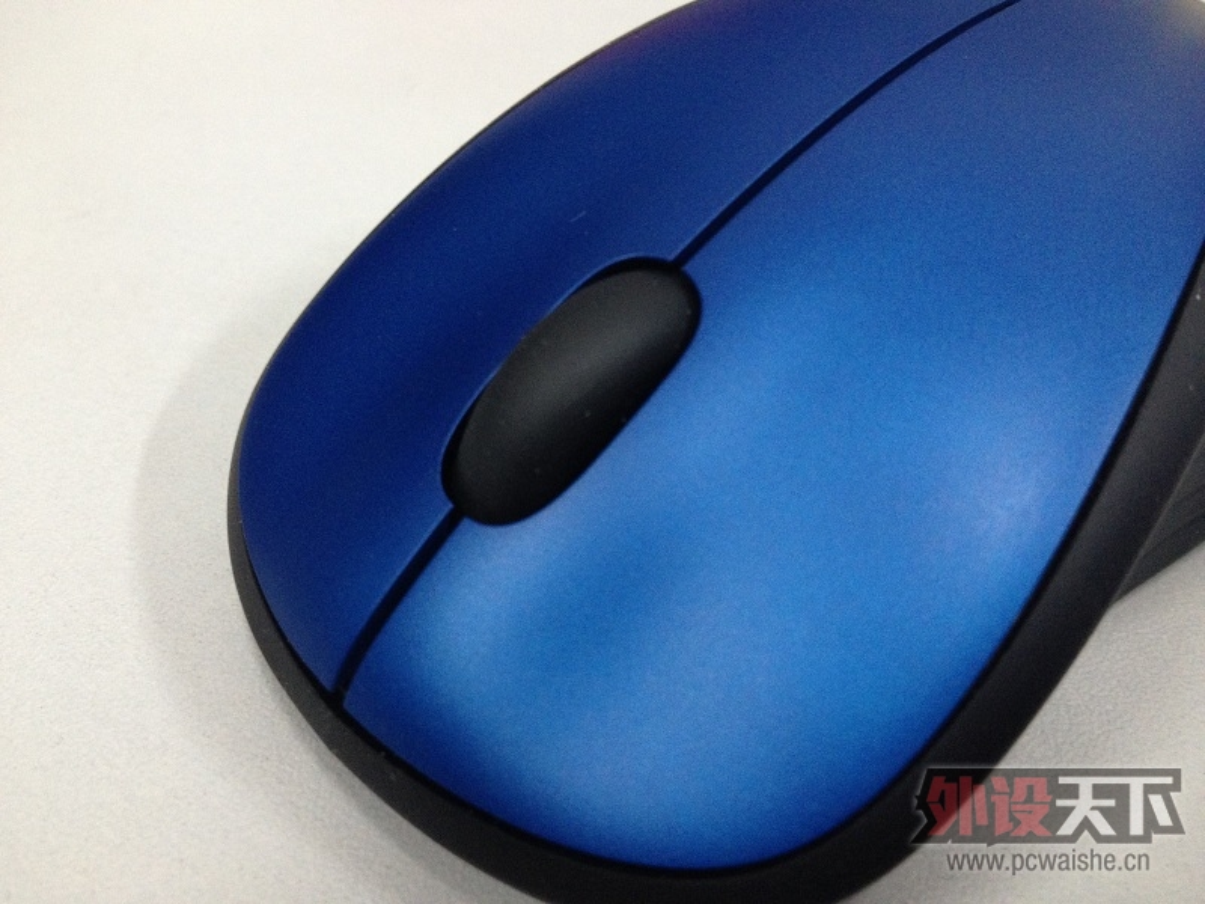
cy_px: 452
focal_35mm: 35
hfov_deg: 52.6
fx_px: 1218
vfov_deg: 40.7
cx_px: 602
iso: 200
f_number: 2.4
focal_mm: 4.28
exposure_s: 1/20
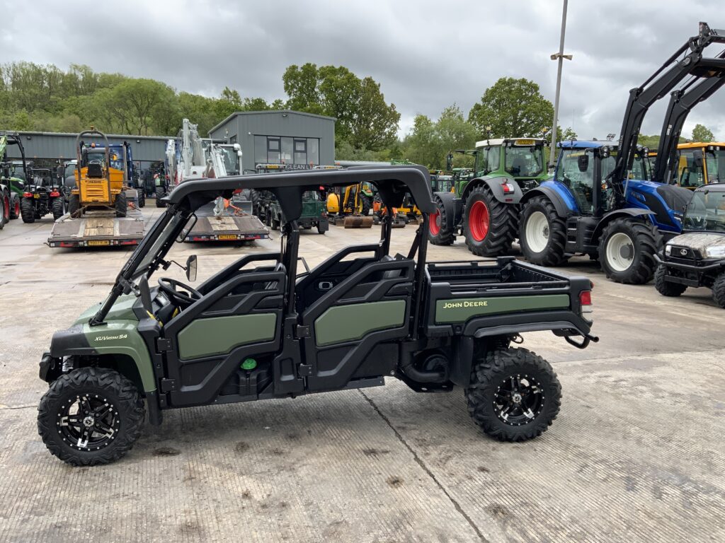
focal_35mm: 29
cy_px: 272
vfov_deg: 48.2
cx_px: 362
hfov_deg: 61.7
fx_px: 607
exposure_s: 1/446
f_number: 1.8
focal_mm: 3
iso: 16
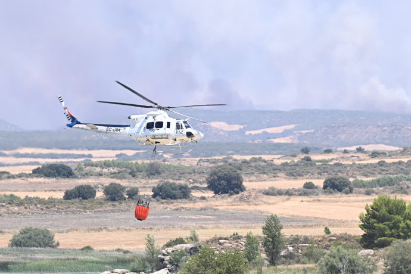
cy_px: 137
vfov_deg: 2.9
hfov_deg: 4.3
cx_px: 206
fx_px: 5480
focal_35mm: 480
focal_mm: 320
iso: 320
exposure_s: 1/1000
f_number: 7.1
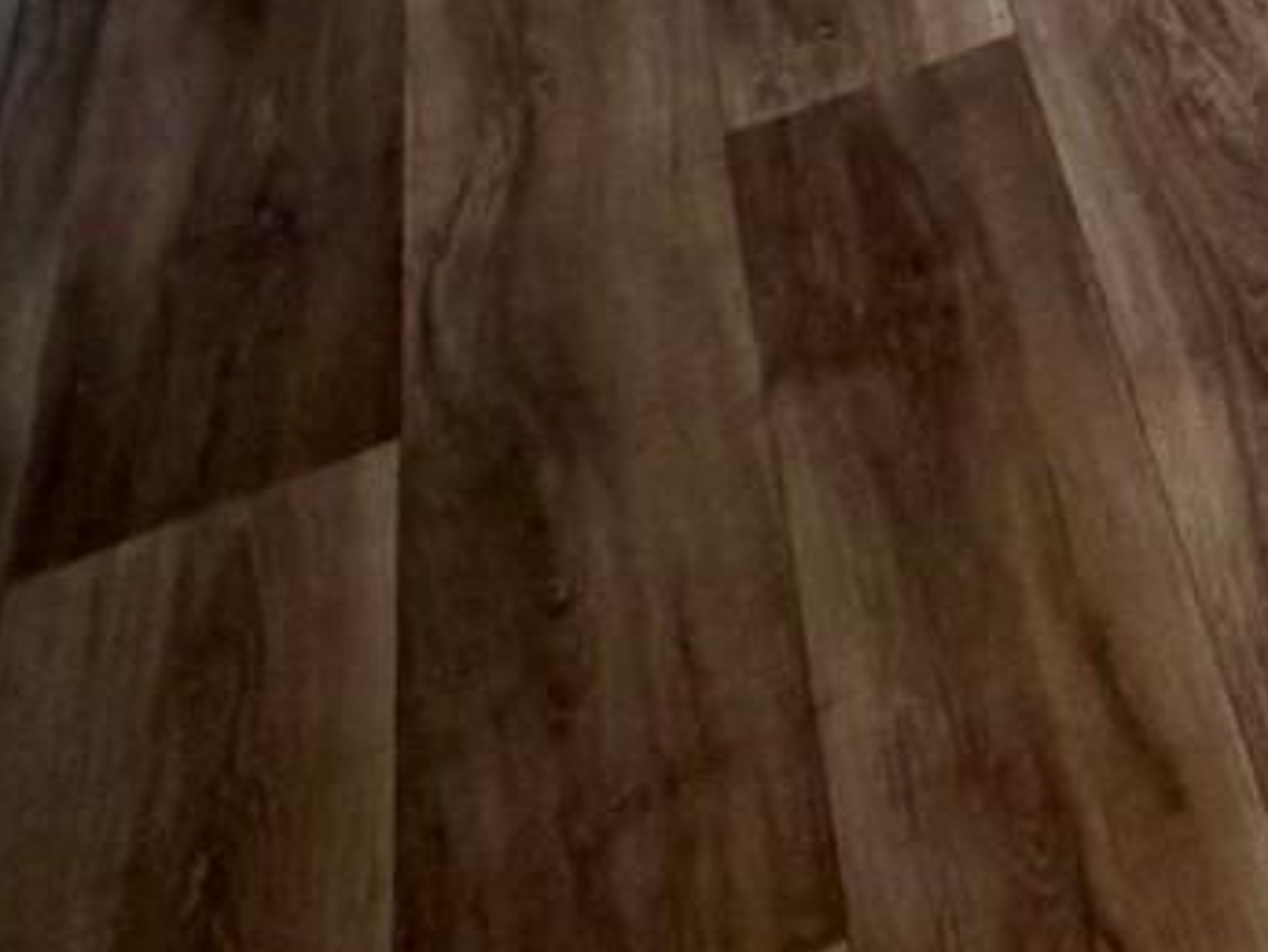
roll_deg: +1.7
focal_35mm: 83
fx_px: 3041
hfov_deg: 17.1
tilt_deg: -2.6
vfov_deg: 12.0
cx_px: 2547
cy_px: -1658
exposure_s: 1/120
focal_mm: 2.22
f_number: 2.2
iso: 160
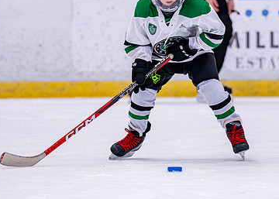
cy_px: 60
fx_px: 3351
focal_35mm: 423
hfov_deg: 4.8
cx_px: 171
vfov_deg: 3.4
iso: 2500
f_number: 2.8
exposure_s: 1/1250
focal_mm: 175
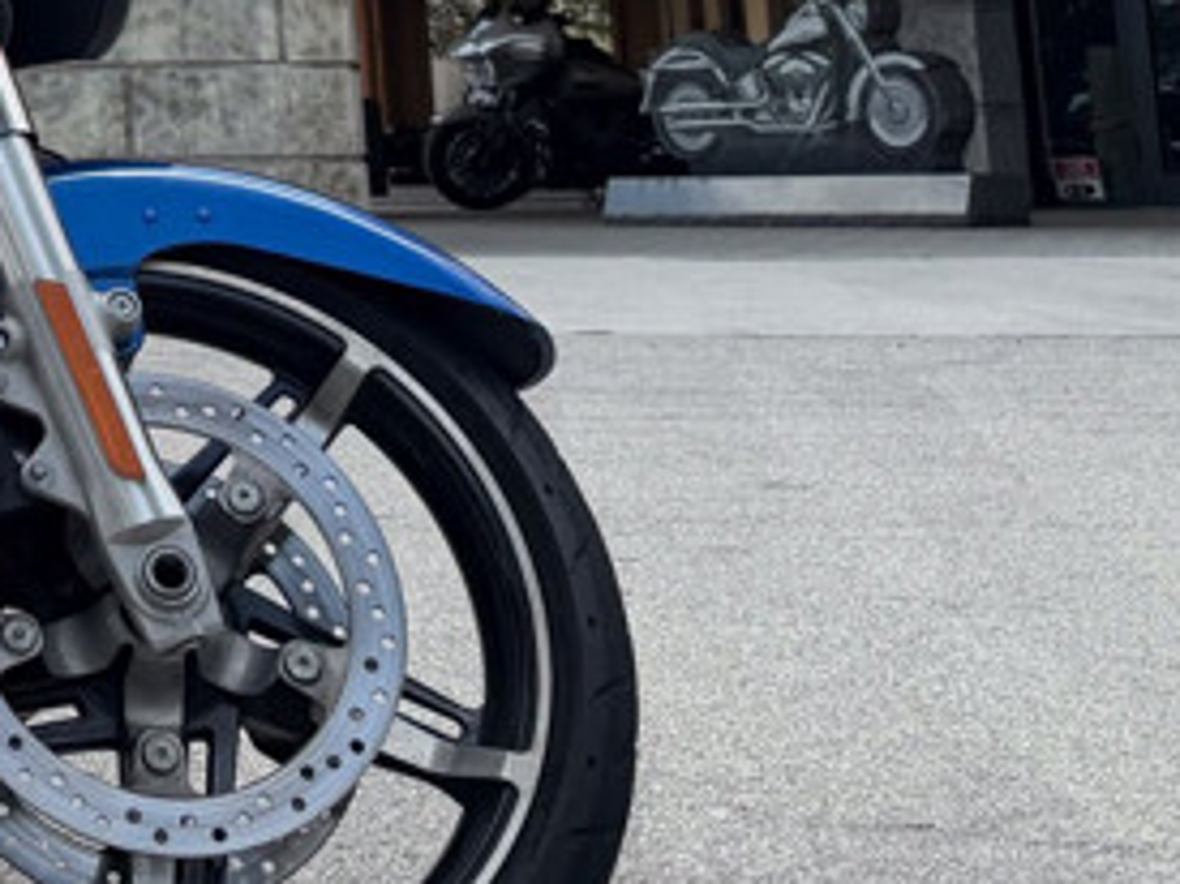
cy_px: -451
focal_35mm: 93
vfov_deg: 14.7
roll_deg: +2.0
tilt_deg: +10.8
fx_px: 3169
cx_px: -556
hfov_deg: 18.8
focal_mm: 6.76
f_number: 1.78
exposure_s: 1/2907
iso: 100
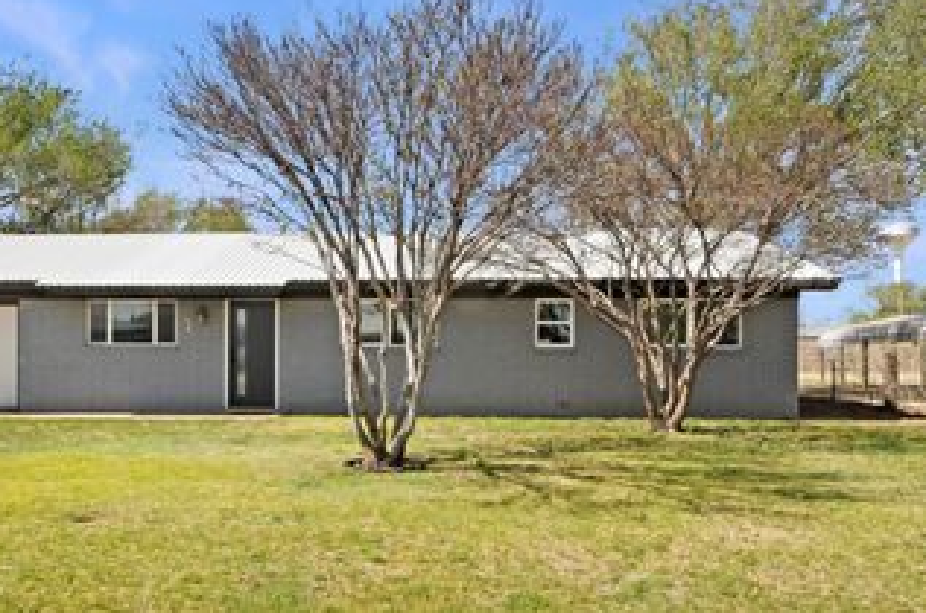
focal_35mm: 31
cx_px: 345
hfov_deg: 59.9
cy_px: 309
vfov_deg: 42.4
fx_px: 790
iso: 200
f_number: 16
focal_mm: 13
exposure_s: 1/125
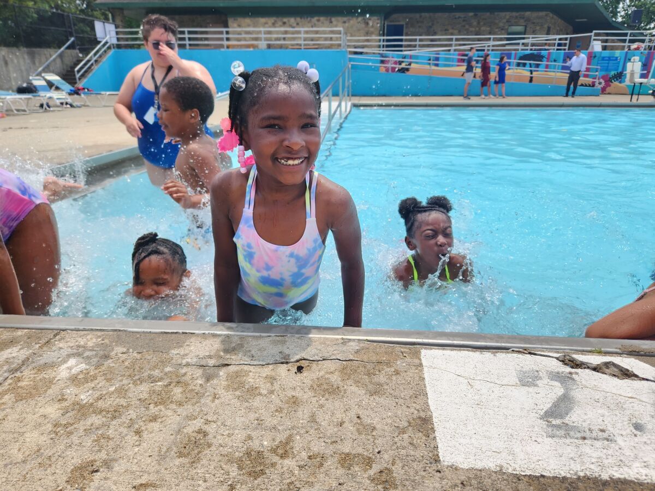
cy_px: 246
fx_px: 435
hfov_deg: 73.9
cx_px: 328
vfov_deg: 58.9
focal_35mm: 23
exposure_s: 1/809
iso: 20
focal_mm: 5.4
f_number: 1.8
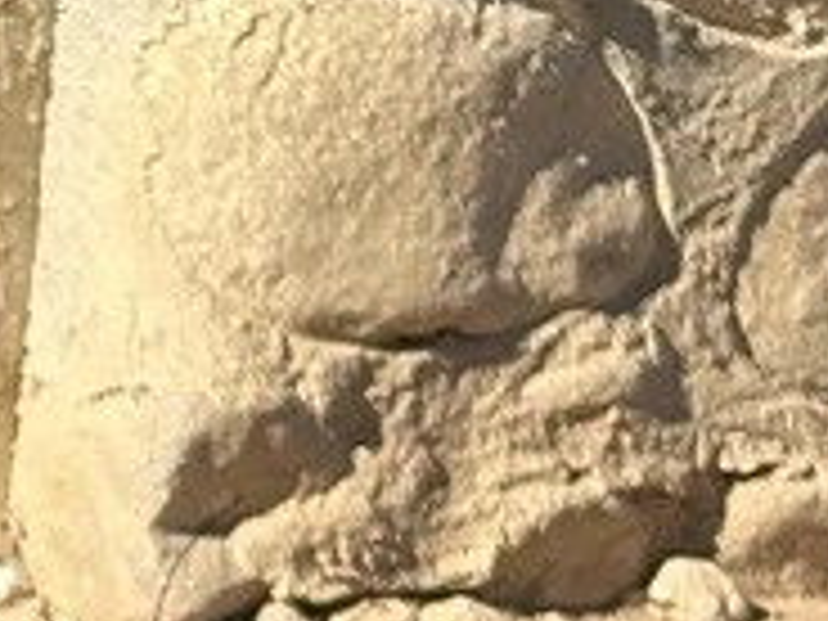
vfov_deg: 5.2
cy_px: 846
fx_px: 6745
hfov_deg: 6.7
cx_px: -1112
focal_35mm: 282
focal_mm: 5.96
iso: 50
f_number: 1.6
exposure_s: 1/1799
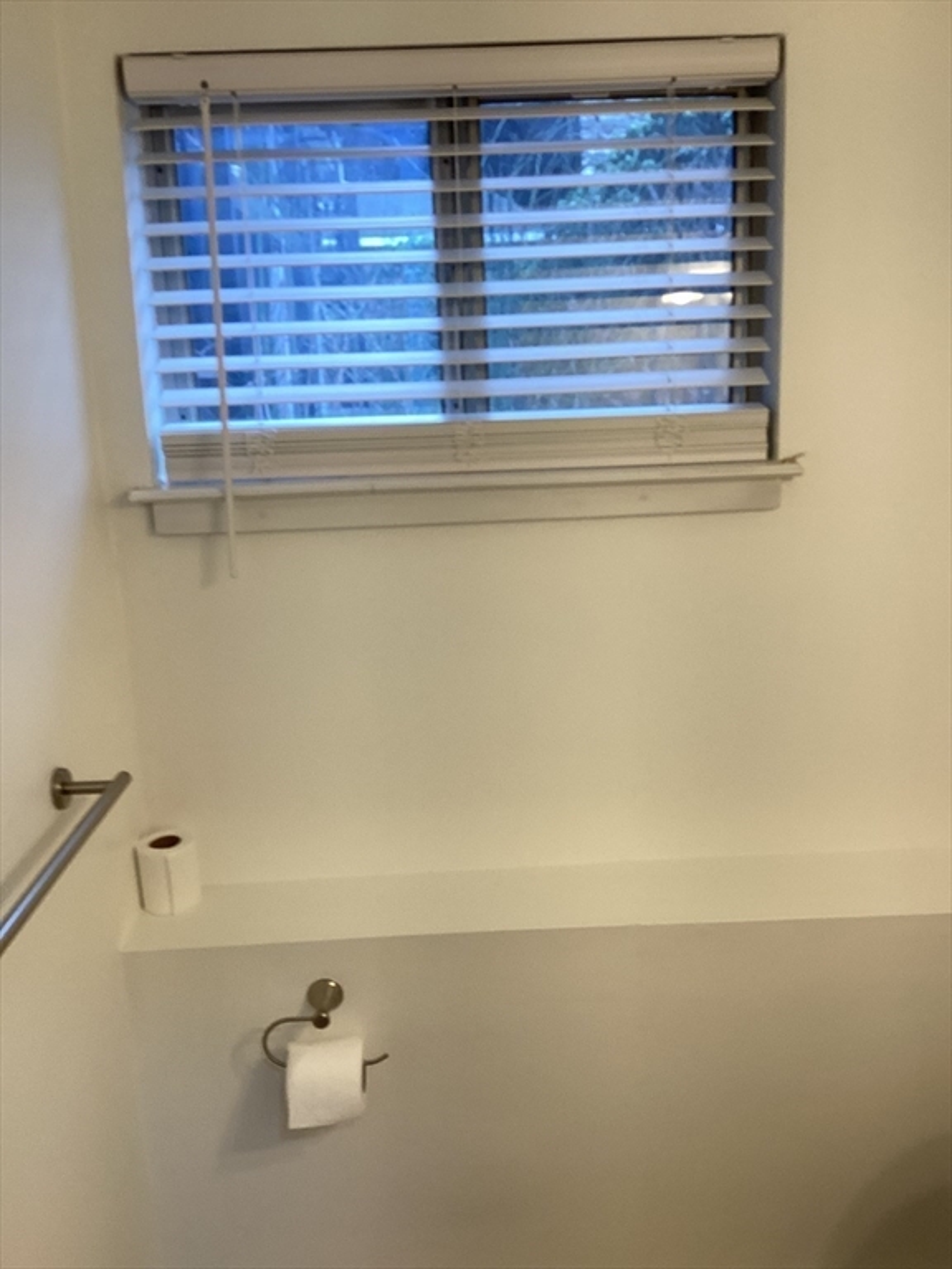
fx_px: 1137
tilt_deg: -14.8
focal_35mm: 31
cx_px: 476
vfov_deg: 58.4
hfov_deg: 45.4
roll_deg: +0.5
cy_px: 634
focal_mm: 3.3
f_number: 2.4
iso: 50
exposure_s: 1/50
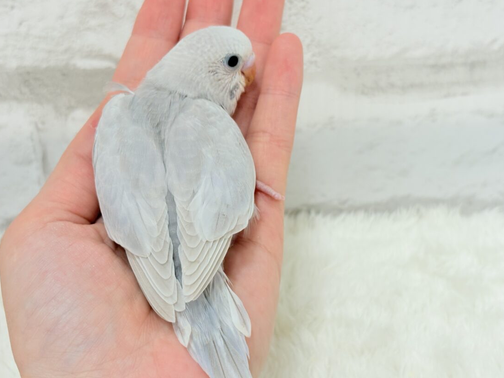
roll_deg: +0.6
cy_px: 202
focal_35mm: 57
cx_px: 256
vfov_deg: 25.6
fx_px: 830
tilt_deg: -34.7
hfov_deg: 33.8
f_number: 1.6
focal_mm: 5.96
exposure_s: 1/100
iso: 80
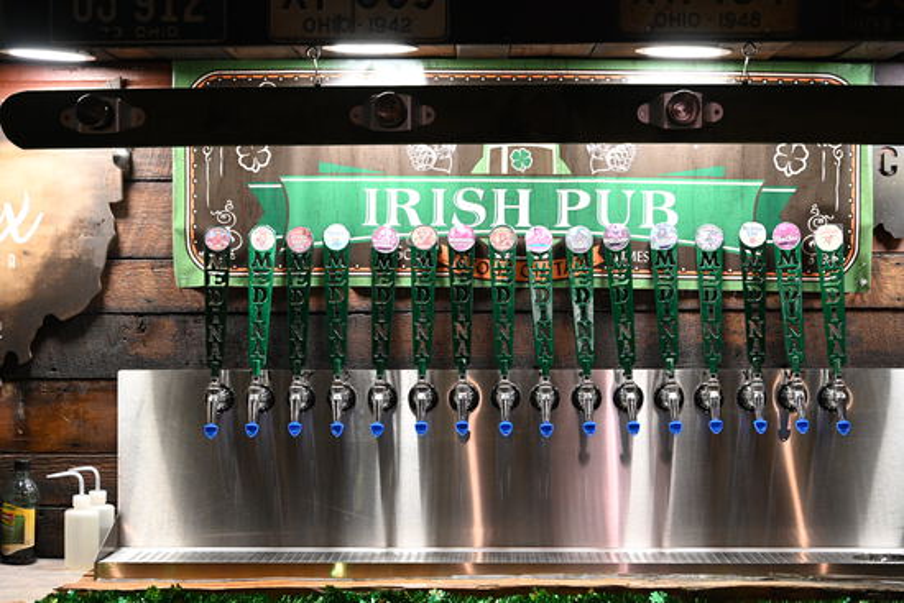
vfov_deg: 18.2
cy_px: 302
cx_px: 452
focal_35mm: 75
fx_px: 1884
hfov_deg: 27.0
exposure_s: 1/320
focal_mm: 75
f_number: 4
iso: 4000
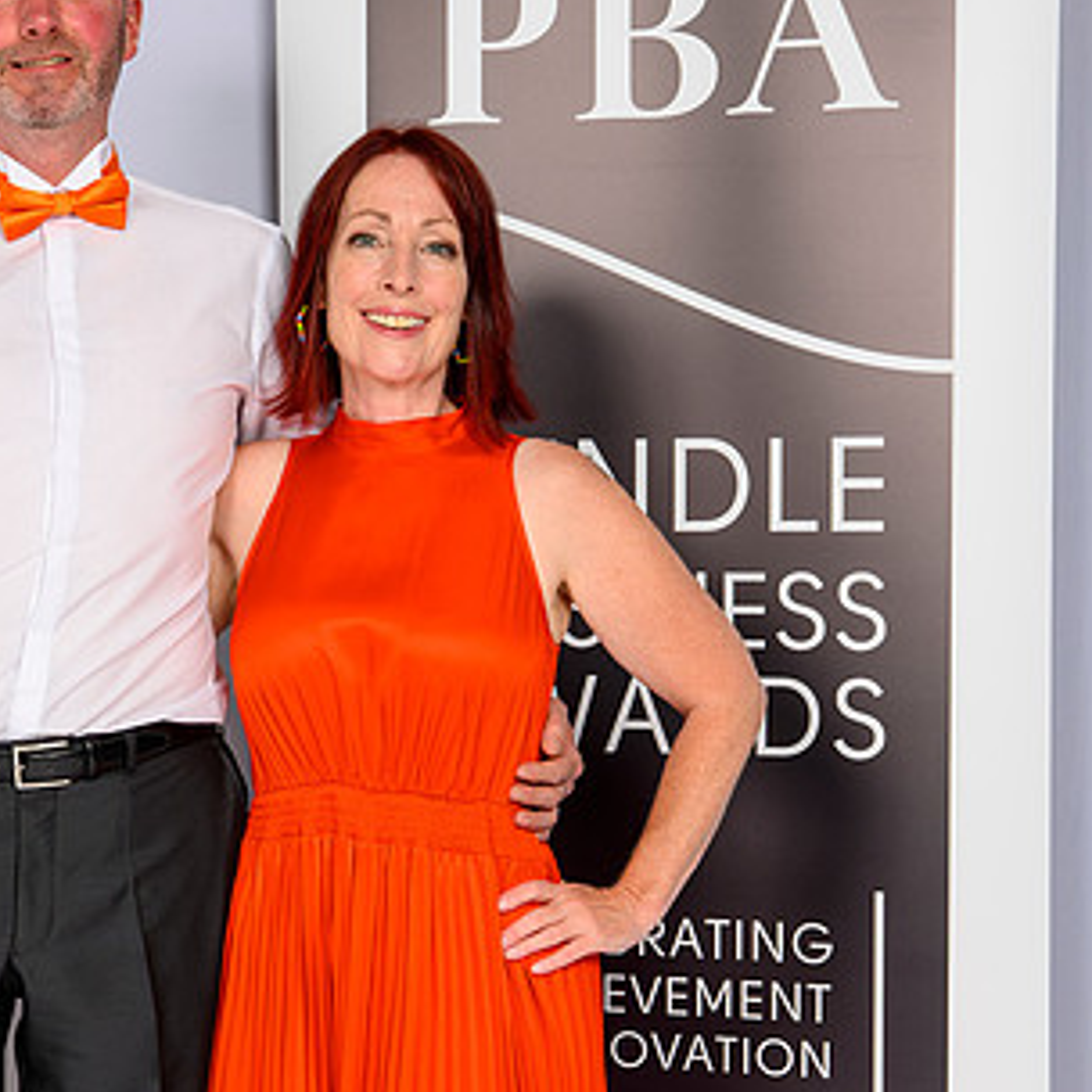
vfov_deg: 20.2
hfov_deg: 19.9
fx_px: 3069
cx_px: 156
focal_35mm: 86
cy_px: 599
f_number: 8
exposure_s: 1/125
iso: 100
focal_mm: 39
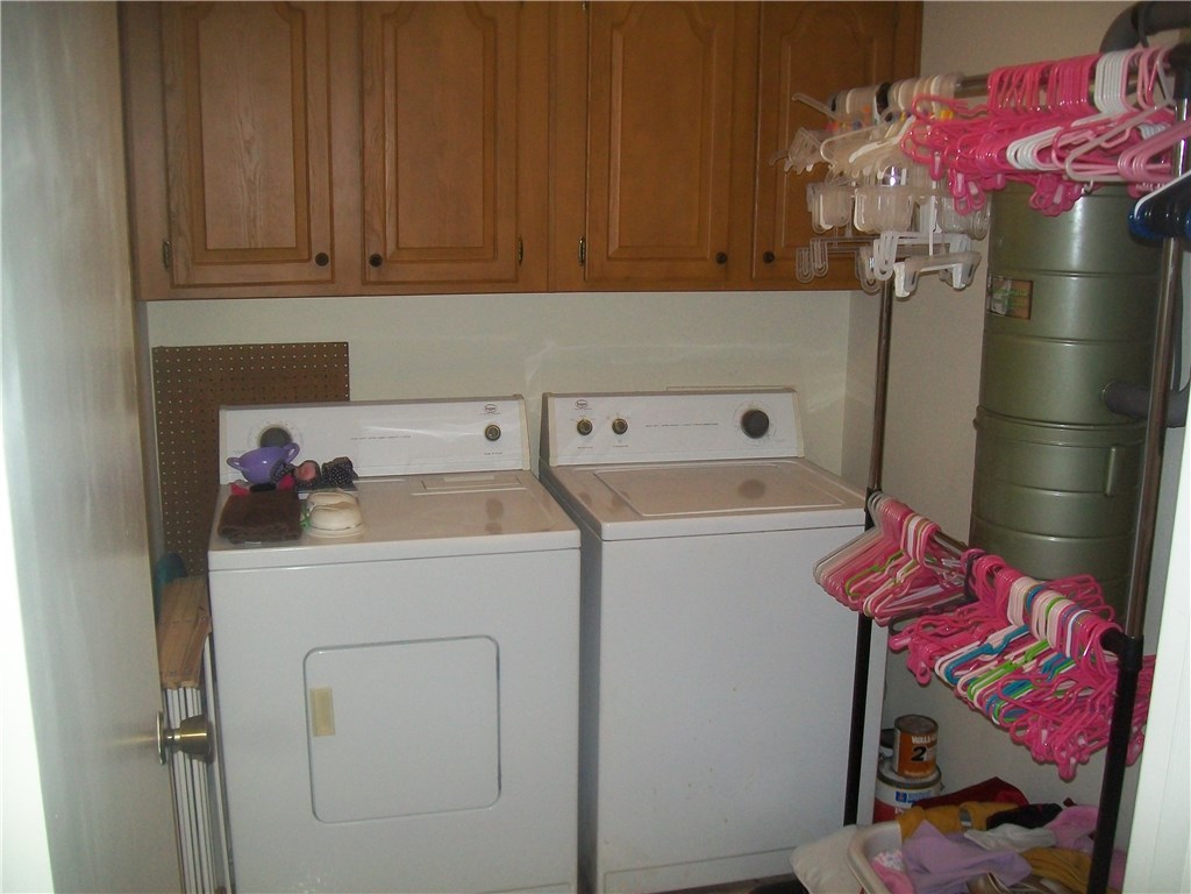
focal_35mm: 34
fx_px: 1170
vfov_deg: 41.8
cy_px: 447
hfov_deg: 54.0
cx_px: 596
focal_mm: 6.1
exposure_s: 1/60
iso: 160
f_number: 2.7
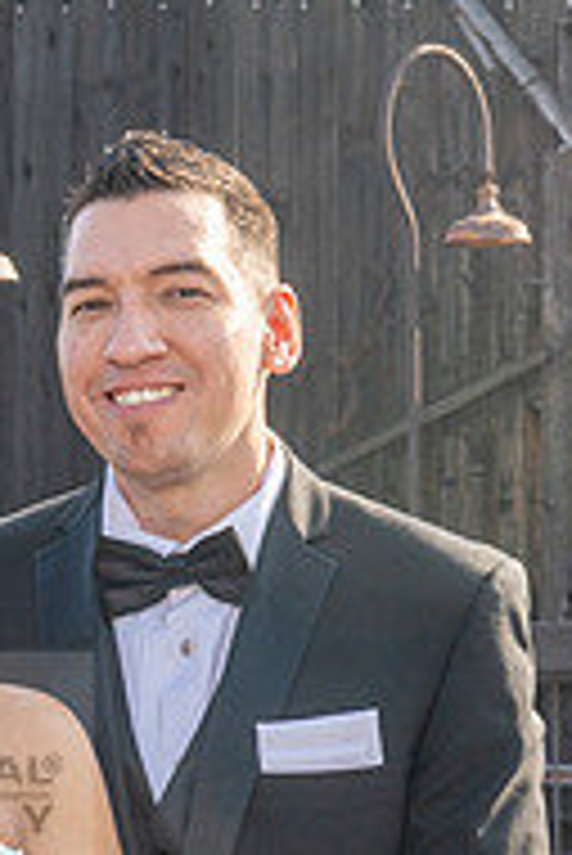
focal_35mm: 200
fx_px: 4758
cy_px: 908
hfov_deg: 6.8
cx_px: -63
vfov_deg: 10.2
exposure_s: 1/160
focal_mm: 56
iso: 200
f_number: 11
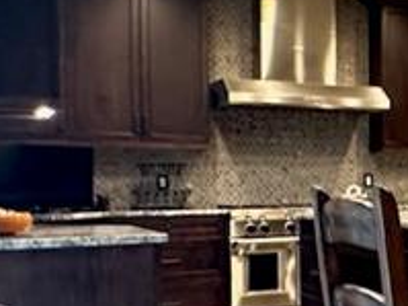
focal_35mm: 72
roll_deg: +0.5
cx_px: 681
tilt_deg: -0.5
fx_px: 848
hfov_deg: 20.9
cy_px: 170
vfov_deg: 20.4
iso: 640
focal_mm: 2.22
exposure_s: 1/60
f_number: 2.2
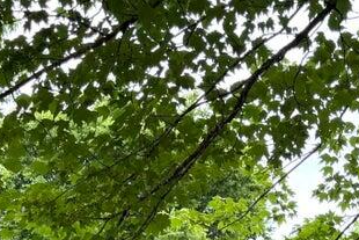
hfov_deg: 18.6
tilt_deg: +3.5
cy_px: 444
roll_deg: -0.3
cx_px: 163
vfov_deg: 11.5
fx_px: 1097
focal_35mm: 110
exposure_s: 1/878
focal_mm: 6.76
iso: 100
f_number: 1.78
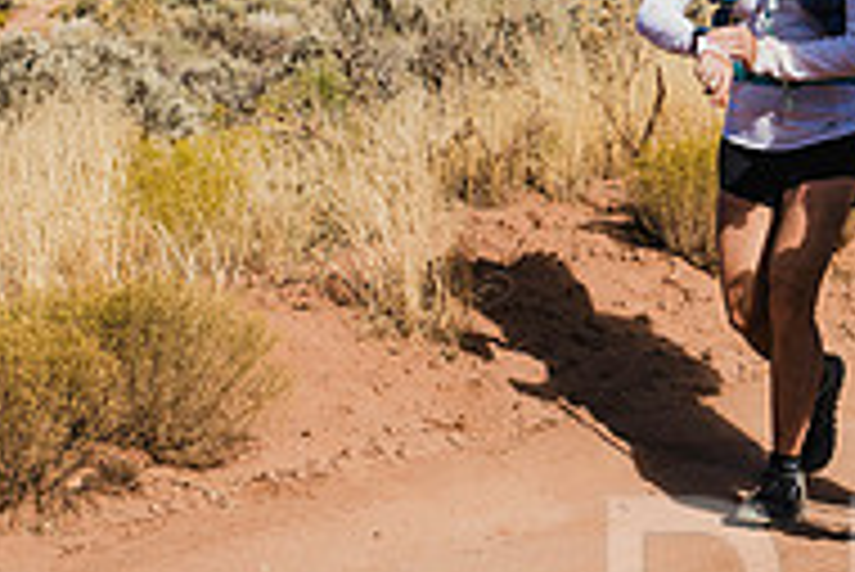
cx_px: 990
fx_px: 3042
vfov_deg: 10.7
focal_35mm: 128
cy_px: 216
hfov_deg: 15.5
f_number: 5.6
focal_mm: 35
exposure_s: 1/800
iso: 100
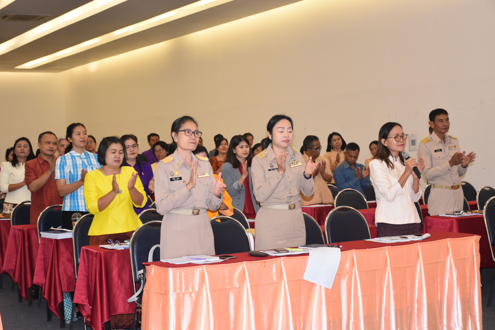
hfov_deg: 33.4
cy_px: 165
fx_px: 825
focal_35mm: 60
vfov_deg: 22.6
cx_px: 248
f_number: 4.5
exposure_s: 1/80
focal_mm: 40
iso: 800
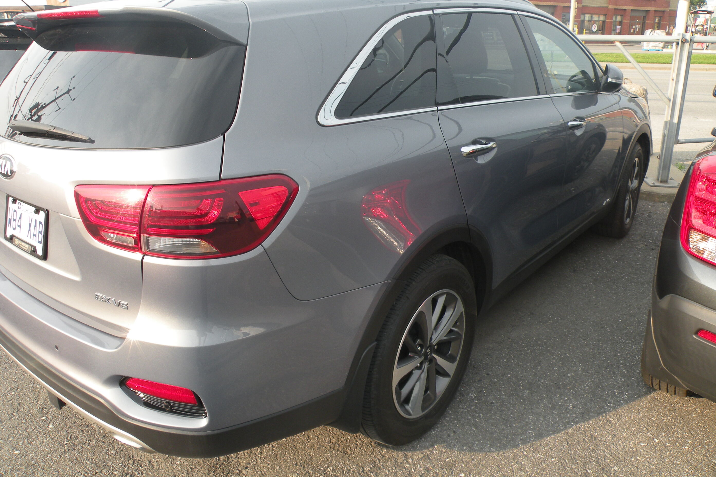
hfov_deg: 63.7
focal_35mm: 29
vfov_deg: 44.8
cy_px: 205
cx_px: 354
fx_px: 577
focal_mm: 4.7
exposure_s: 1/135
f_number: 4.5
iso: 64
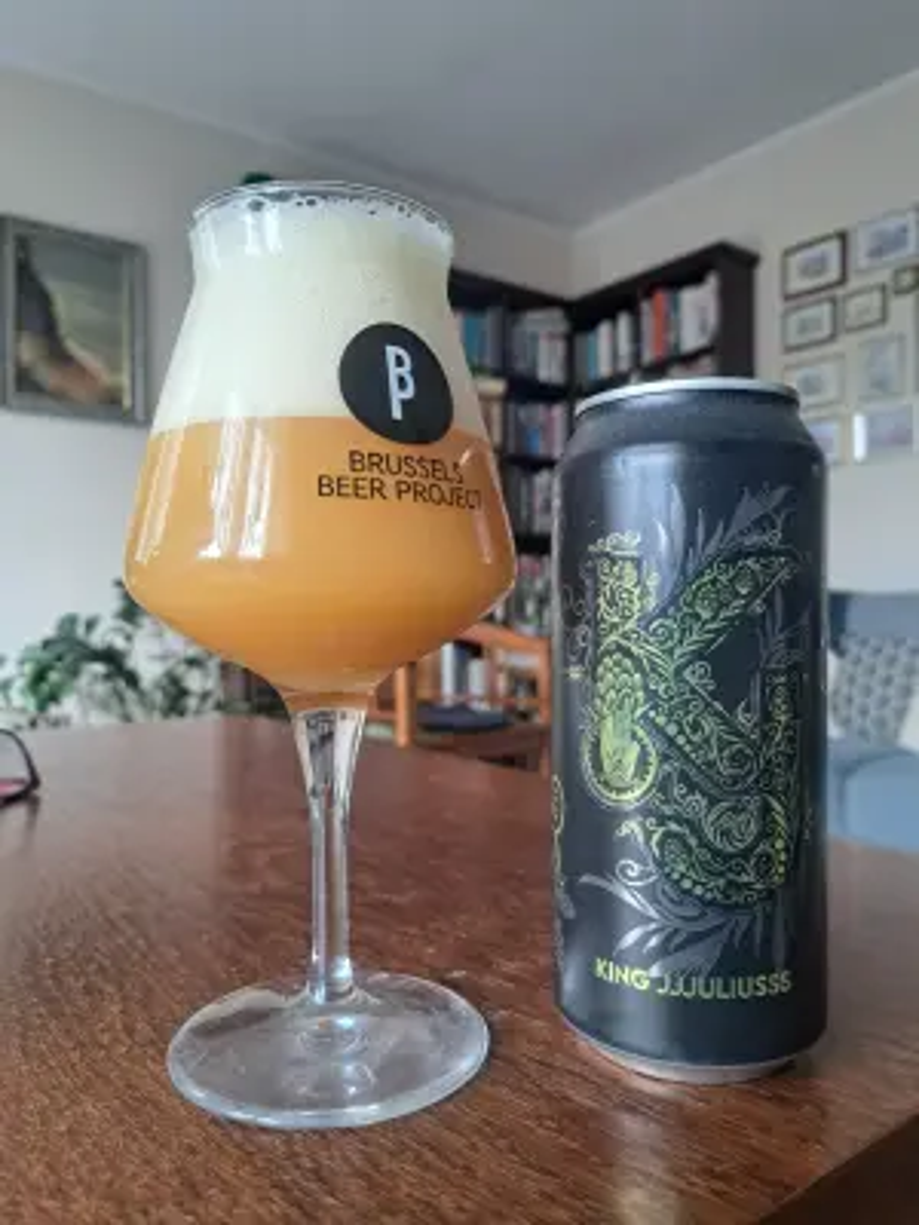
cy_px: 612
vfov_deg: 71.6
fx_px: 850
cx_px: 460
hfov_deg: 56.8
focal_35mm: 24
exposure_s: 1/50
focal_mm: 5.23
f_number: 1.8
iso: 100
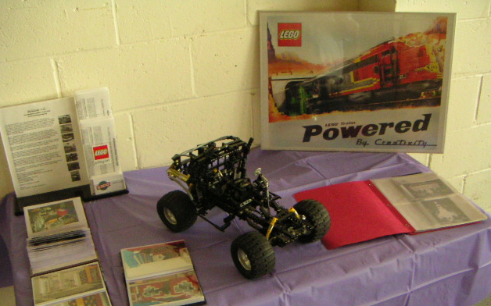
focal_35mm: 40
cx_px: 242
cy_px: 176
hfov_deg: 49.3
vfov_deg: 31.9
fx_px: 535
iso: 400
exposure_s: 1/45
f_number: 2.8
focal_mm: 4.8
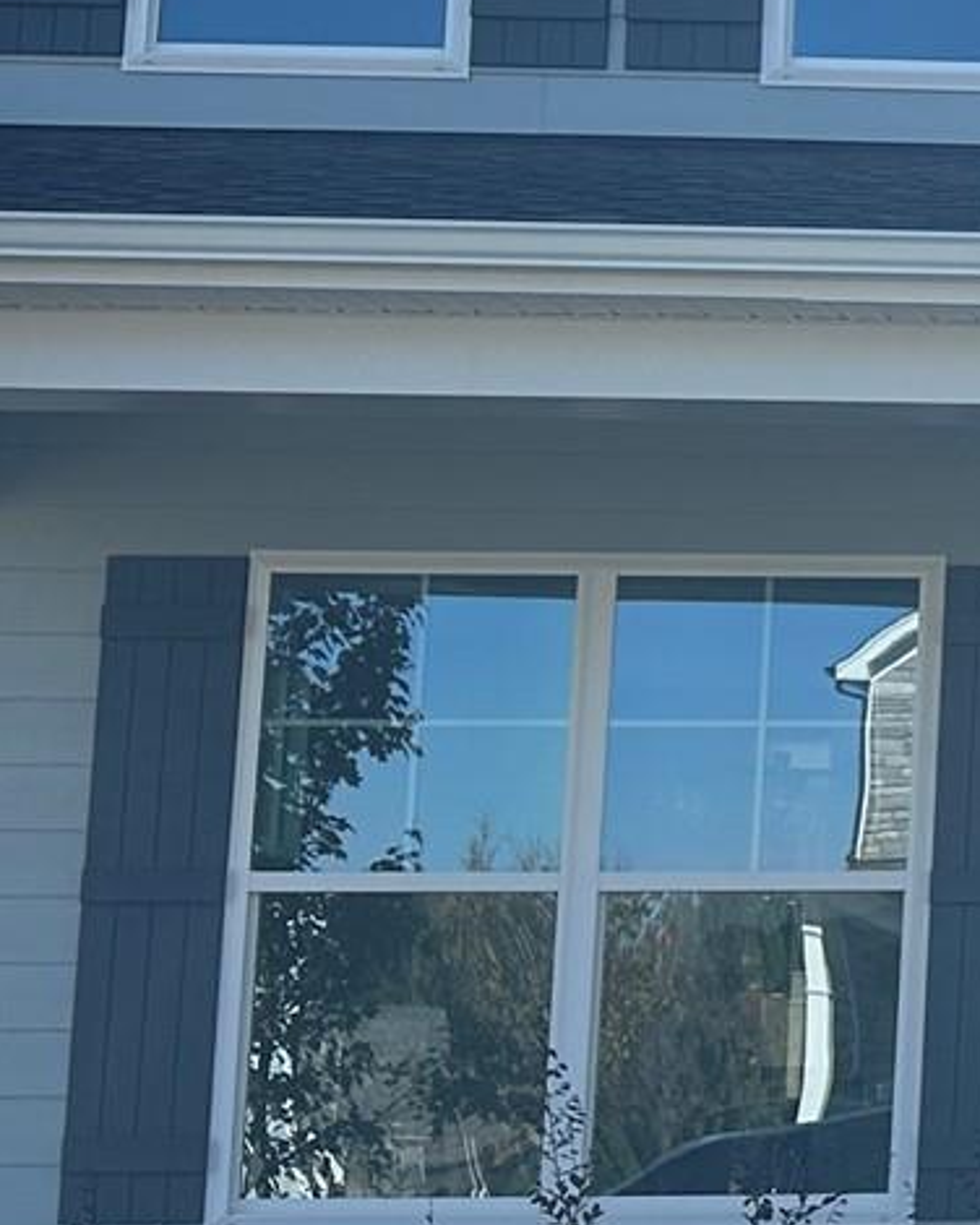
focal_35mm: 102
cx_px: 1955
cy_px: 500
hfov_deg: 13.1
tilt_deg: +8.8
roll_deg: -0.1
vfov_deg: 18.8
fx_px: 3698
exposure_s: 1/3861
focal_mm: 6.86
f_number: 1.78
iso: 80
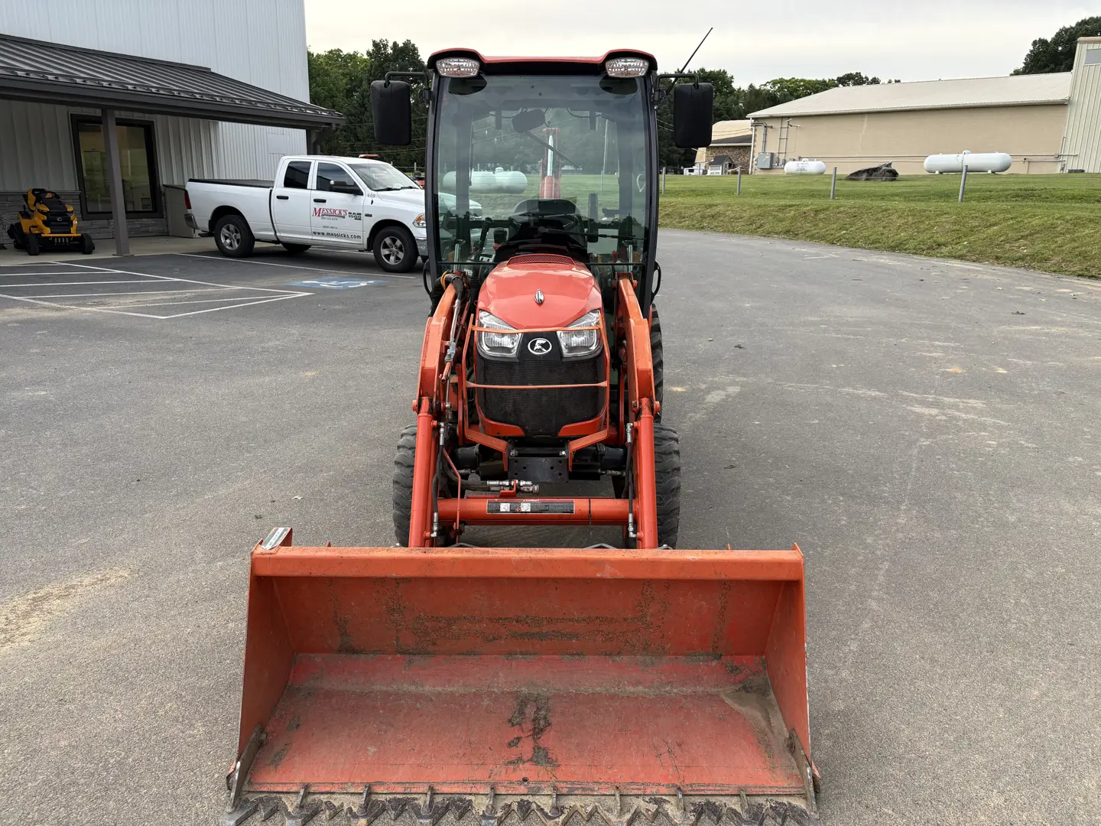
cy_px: 413
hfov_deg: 67.3
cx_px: 550
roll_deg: -0.9
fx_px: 827
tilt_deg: -12.7
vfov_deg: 53.1
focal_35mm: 26
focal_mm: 5.96
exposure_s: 1/557
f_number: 1.6
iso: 50
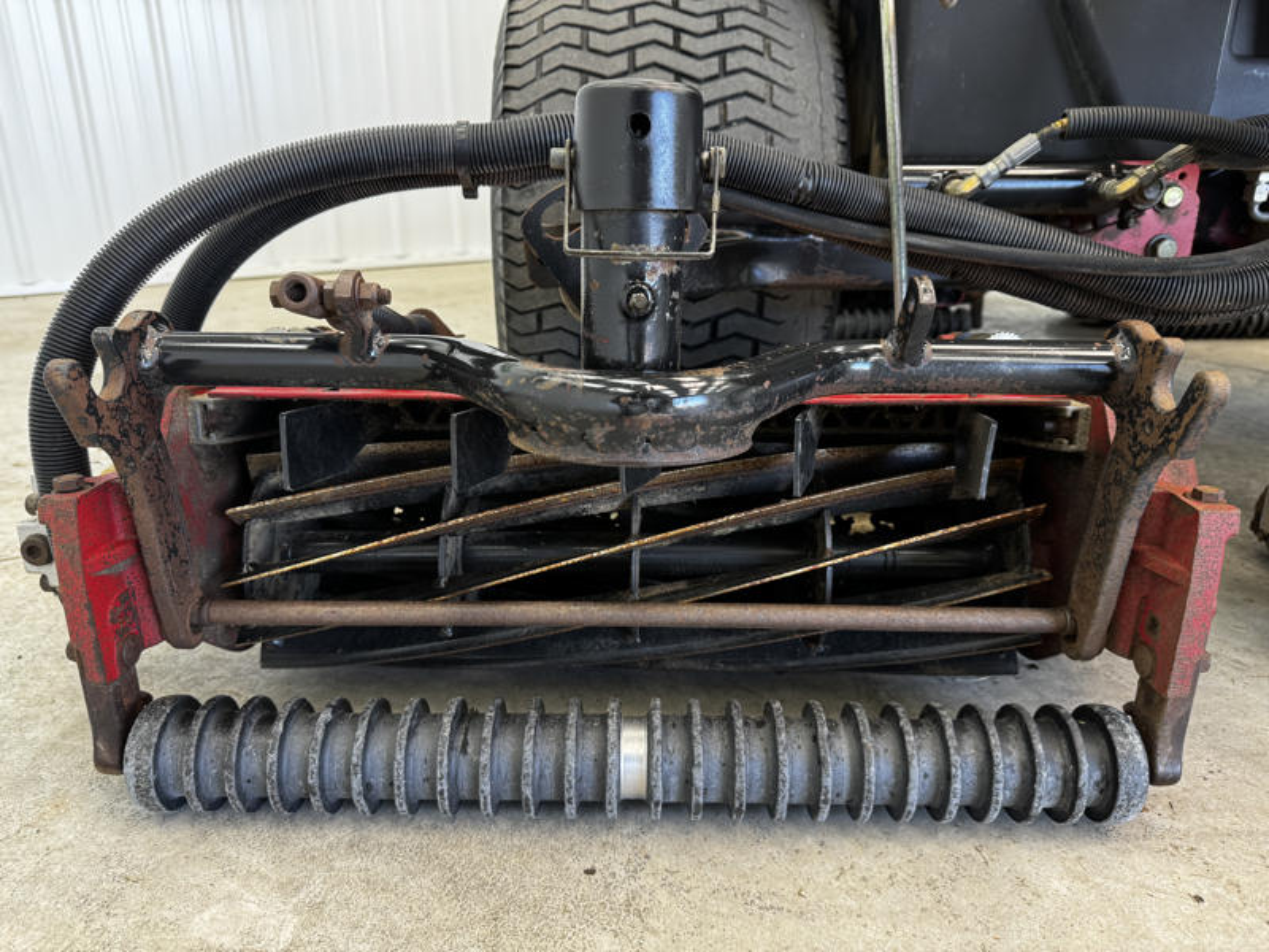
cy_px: 476
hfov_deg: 71.6
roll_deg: -0.1
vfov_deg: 56.8
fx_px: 880
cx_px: 634
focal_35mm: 24
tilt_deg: -20.6
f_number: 1.78
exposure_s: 1/60
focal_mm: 6.76
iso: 160
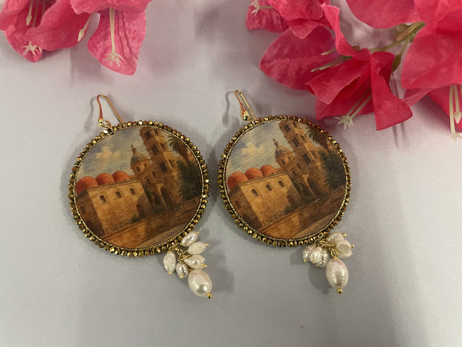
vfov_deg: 53.1
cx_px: 231
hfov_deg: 67.3
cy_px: 174
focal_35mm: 26
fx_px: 347
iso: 200
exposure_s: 1/50
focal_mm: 4.2
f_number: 1.6
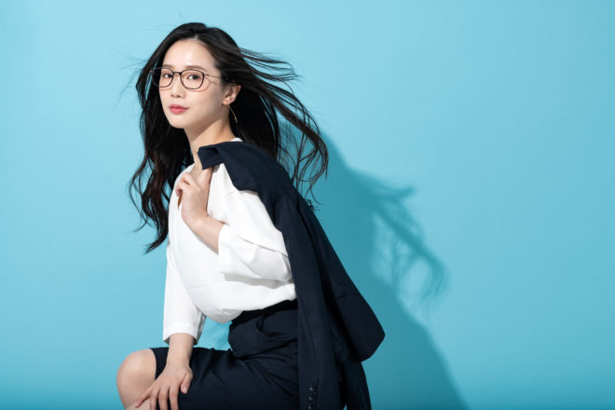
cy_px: 205
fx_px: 1794
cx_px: 308
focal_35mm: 105
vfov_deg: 13.0
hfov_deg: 19.5
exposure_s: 1/200
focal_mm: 105
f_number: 8
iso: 100
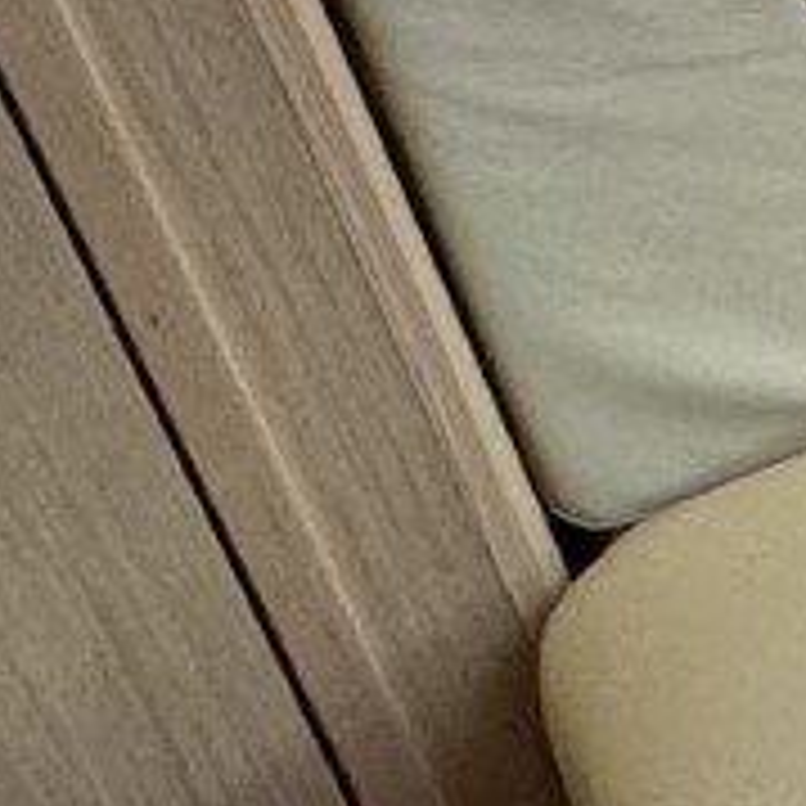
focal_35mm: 116
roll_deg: +2.5
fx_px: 3056
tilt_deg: -25.6
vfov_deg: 14.6
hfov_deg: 9.5
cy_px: -95
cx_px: 2742
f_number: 2.2
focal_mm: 2.22
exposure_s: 1/99
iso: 200
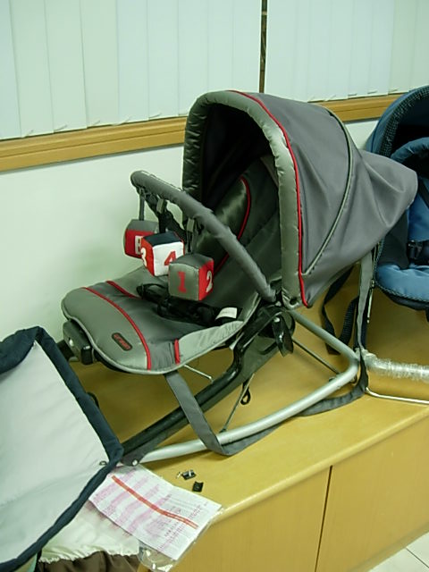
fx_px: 628
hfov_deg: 37.7
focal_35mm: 38
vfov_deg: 49.0
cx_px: 214
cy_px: 286
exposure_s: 1/8.9
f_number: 2.8
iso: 79
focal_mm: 7.8
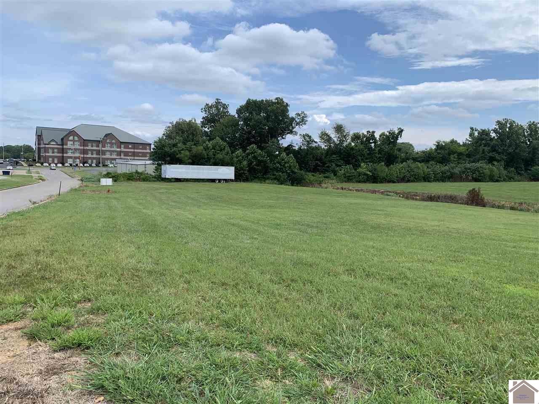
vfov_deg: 53.1
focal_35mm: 26
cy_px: 202
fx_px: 405
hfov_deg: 67.3
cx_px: 270
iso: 25
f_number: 1.8
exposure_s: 1/2160
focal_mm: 4.25
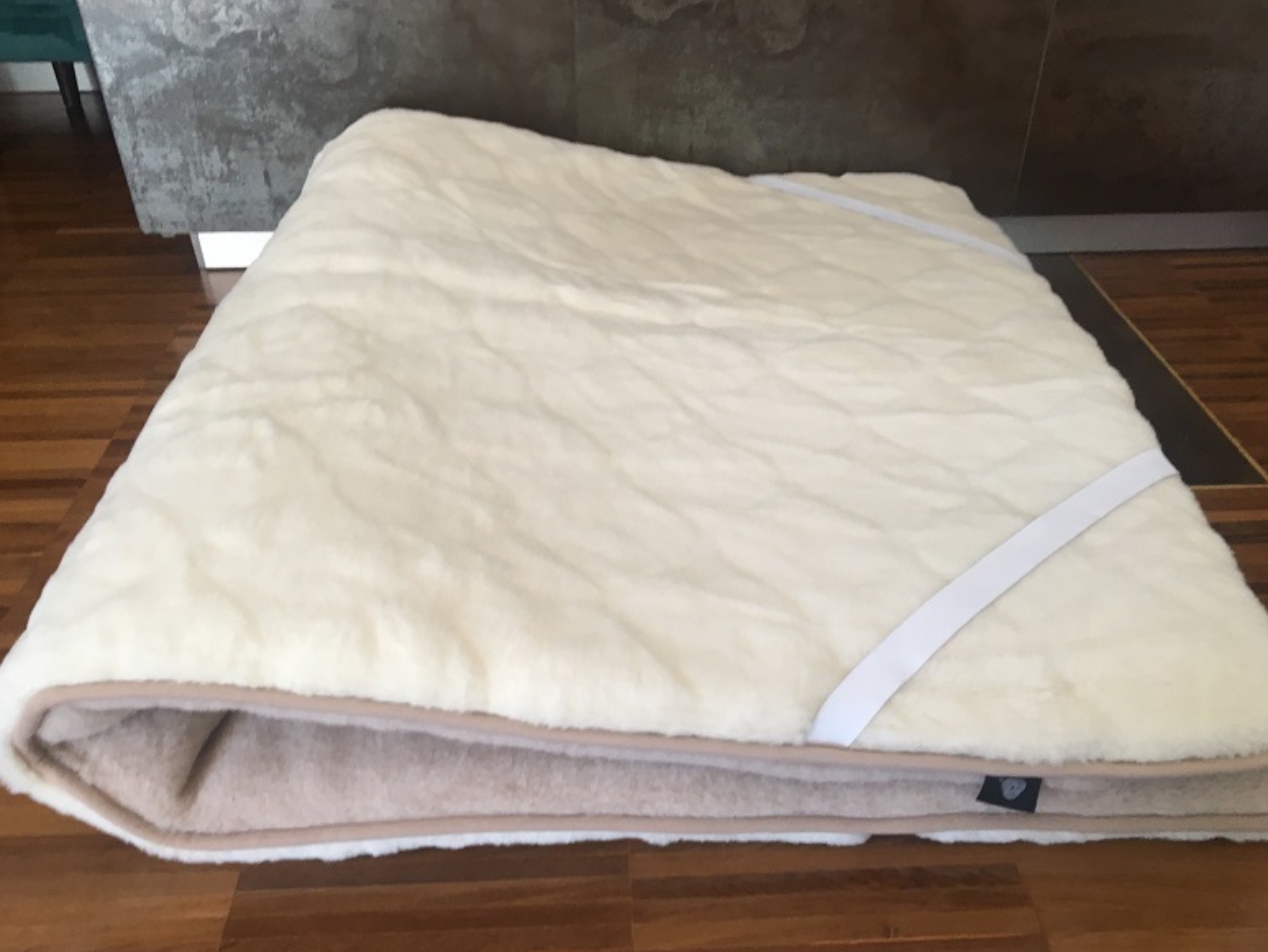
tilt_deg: -35.5
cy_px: 486
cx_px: 636
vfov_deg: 46.8
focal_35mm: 30
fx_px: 1099
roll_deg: -0.2
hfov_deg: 60.0
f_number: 2.2
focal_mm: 4.15
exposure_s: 1/33
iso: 40
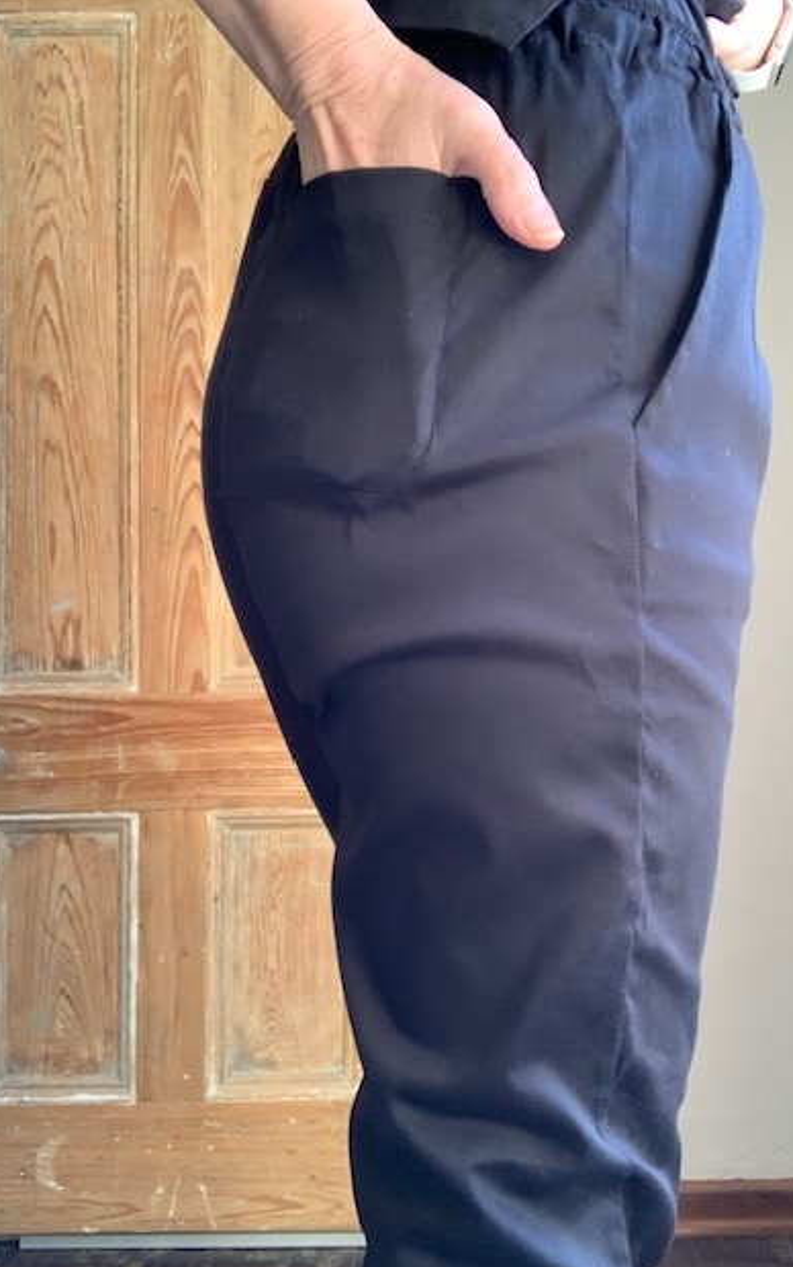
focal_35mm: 35
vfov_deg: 55.3
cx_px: 446
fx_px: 1209
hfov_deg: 36.3
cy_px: 636
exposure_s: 1/60
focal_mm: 2.87
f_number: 2.2
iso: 160
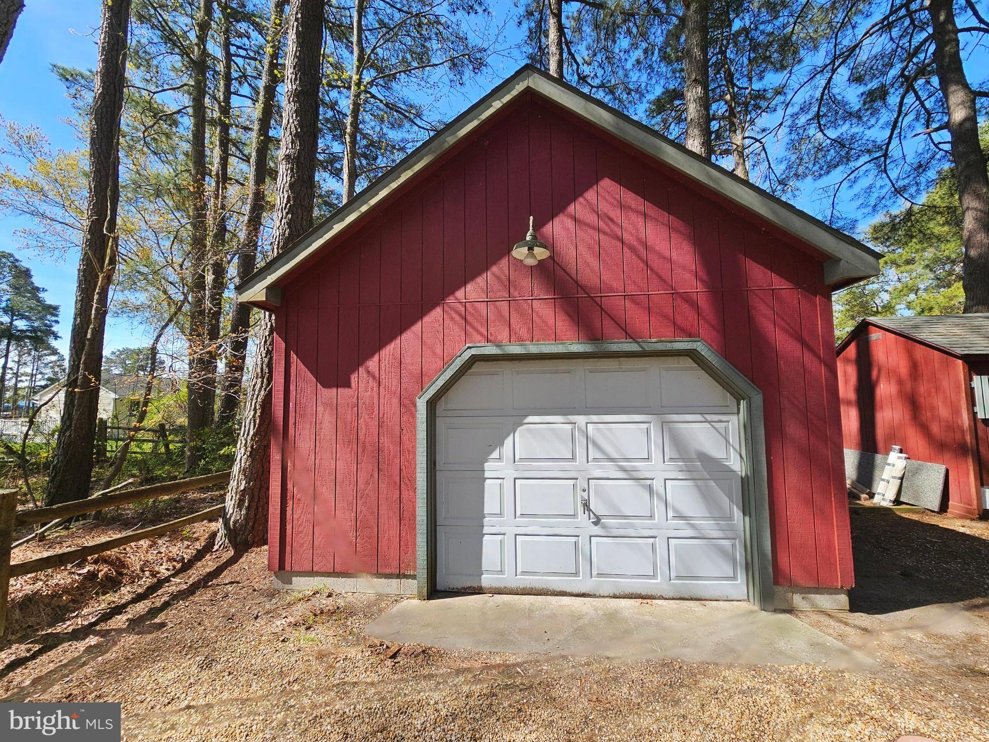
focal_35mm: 13
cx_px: 494
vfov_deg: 89.9
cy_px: 371
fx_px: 371
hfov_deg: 106.2
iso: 50
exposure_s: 1/1000
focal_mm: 2.2
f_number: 2.2
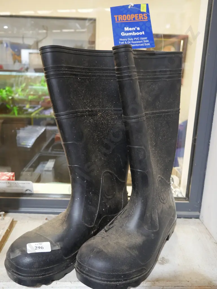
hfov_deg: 44.2
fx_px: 267
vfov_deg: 56.8
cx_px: 108
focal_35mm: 32
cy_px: 144
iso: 1600
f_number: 3.6
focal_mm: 16
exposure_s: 1/60
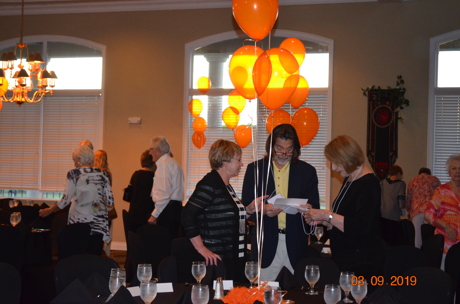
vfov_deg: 16.5
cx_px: 230
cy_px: 152
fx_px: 1052
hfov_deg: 24.7
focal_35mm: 82
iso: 2200
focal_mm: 55
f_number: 5.6
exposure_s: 1/60
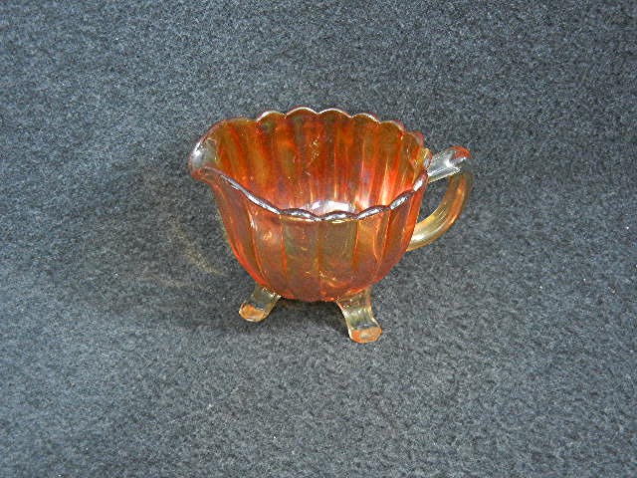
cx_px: 318
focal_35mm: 59
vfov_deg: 24.8
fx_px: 1086
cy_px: 239
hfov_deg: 32.7
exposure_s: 1/30
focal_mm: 10.6
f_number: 4
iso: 800
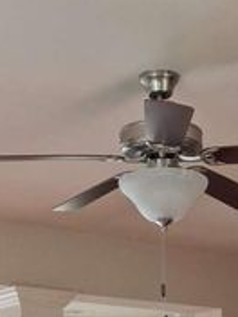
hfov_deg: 15.5
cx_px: 186
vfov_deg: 17.1
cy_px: 563
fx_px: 871
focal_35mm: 95
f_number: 1.8
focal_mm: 4.69
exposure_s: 1/60.2
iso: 25
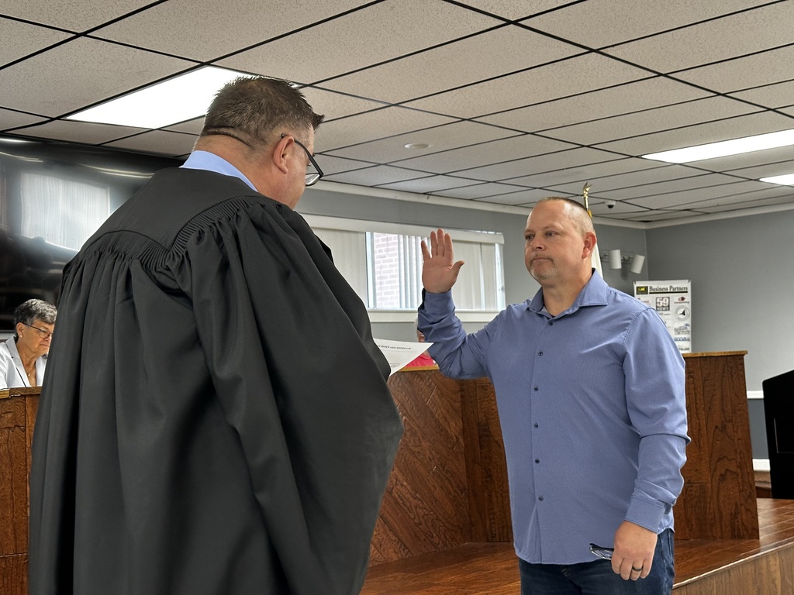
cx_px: 397
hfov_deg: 39.7
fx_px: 1101
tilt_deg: +3.9
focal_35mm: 48
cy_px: 298
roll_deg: +2.1
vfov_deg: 30.3
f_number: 1.78
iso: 200
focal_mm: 6.86
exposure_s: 1/40
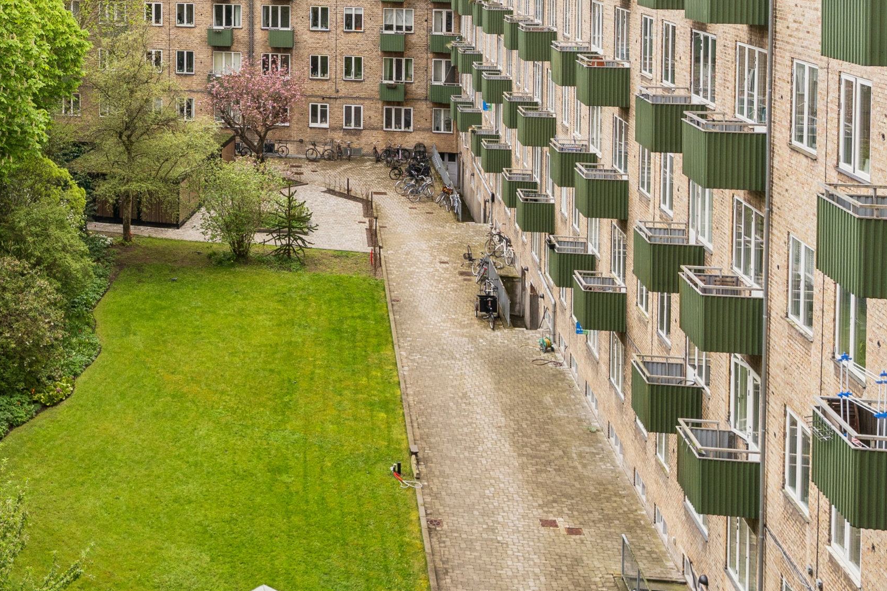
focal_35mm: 48
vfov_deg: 27.9
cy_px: 196
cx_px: 110
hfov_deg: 38.6
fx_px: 1182
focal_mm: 18
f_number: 7.1
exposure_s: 1/100
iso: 200
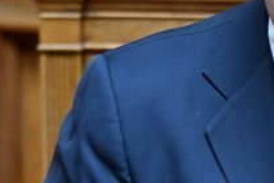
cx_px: 436
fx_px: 16268
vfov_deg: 0.6
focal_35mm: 2136
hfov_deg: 1.0
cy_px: 236
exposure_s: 1/250
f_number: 6
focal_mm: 370
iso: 2200
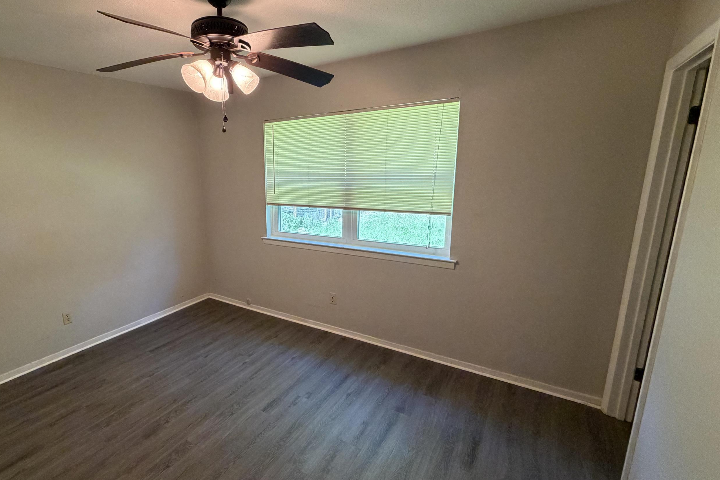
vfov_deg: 67.4
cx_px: 279
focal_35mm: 18
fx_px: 360
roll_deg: +1.4
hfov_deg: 88.6
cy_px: 241
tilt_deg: -12.5
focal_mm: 2.22
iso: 400
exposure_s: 1/60
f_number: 2.2
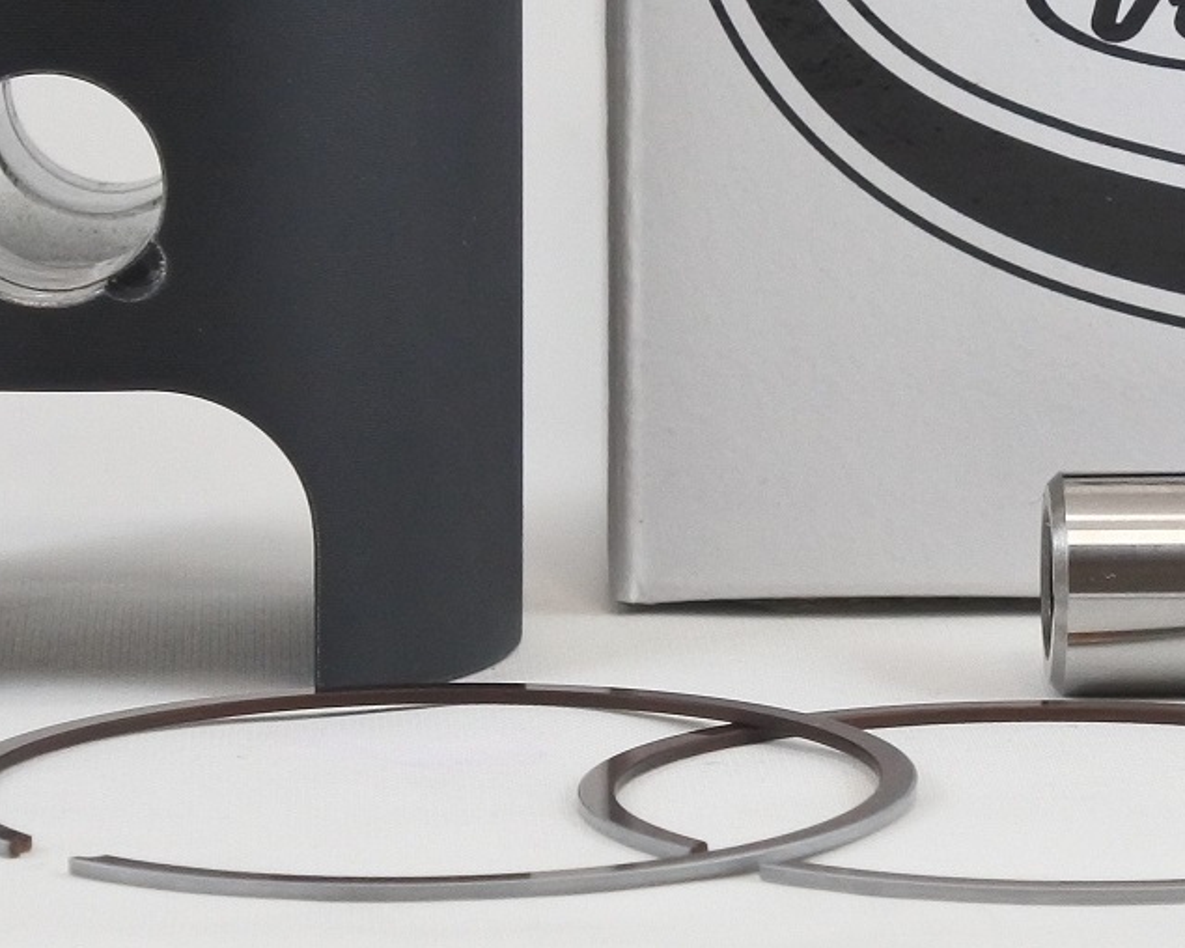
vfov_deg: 8.7
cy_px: 176
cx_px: 579
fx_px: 6208
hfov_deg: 10.9
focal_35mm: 177
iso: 560
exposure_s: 1/125
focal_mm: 24
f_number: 5
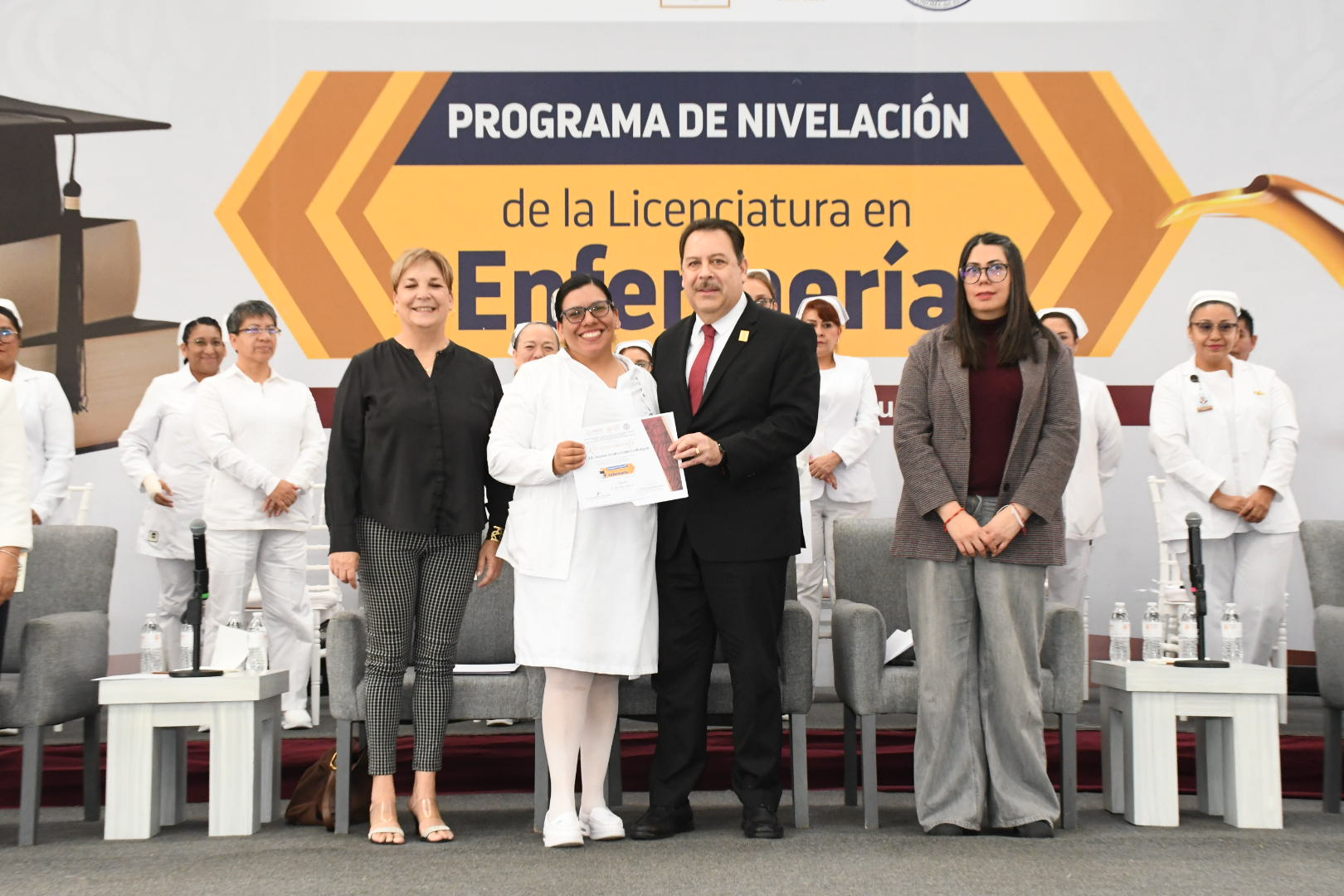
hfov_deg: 35.1
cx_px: 672
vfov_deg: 23.8
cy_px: 448
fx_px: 2128
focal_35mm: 57
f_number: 10
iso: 3200
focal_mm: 38
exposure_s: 1/125
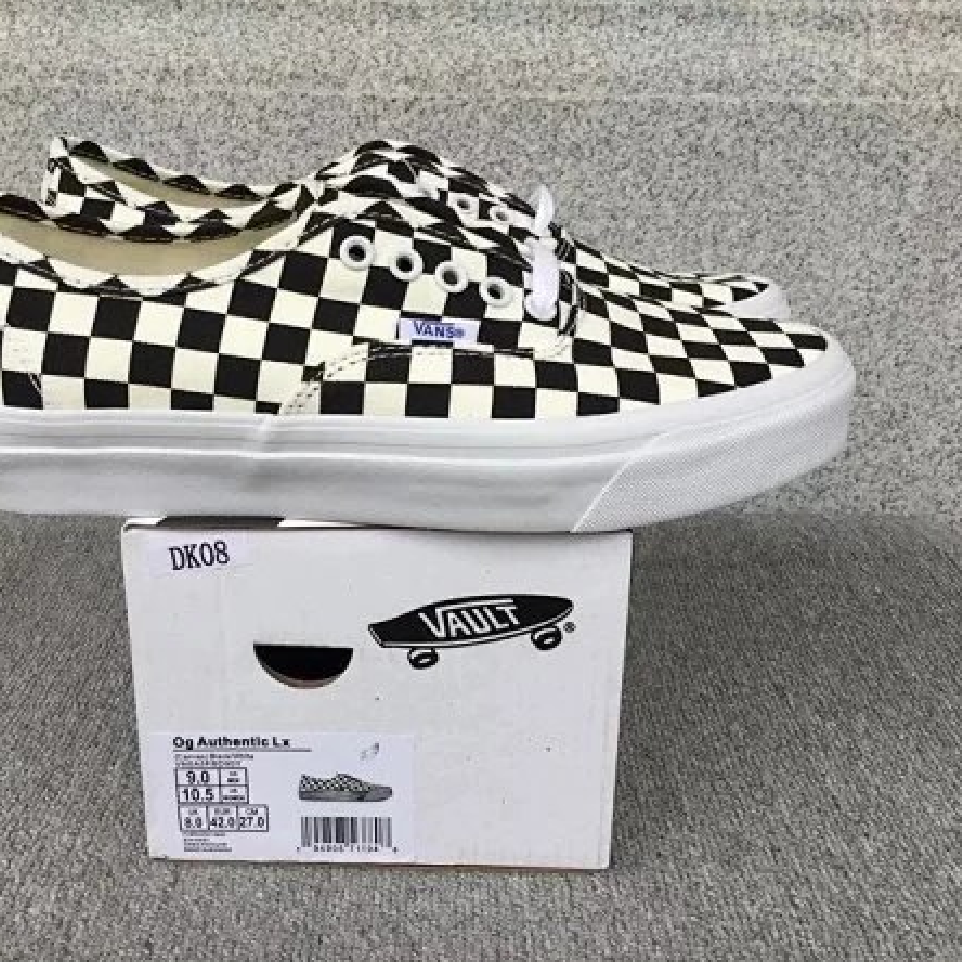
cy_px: 477
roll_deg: -0.5
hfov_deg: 44.8
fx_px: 1163
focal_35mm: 37
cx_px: 401
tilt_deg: -19.7
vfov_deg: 44.9
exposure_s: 1/196
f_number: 2.4
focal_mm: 3.3
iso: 25
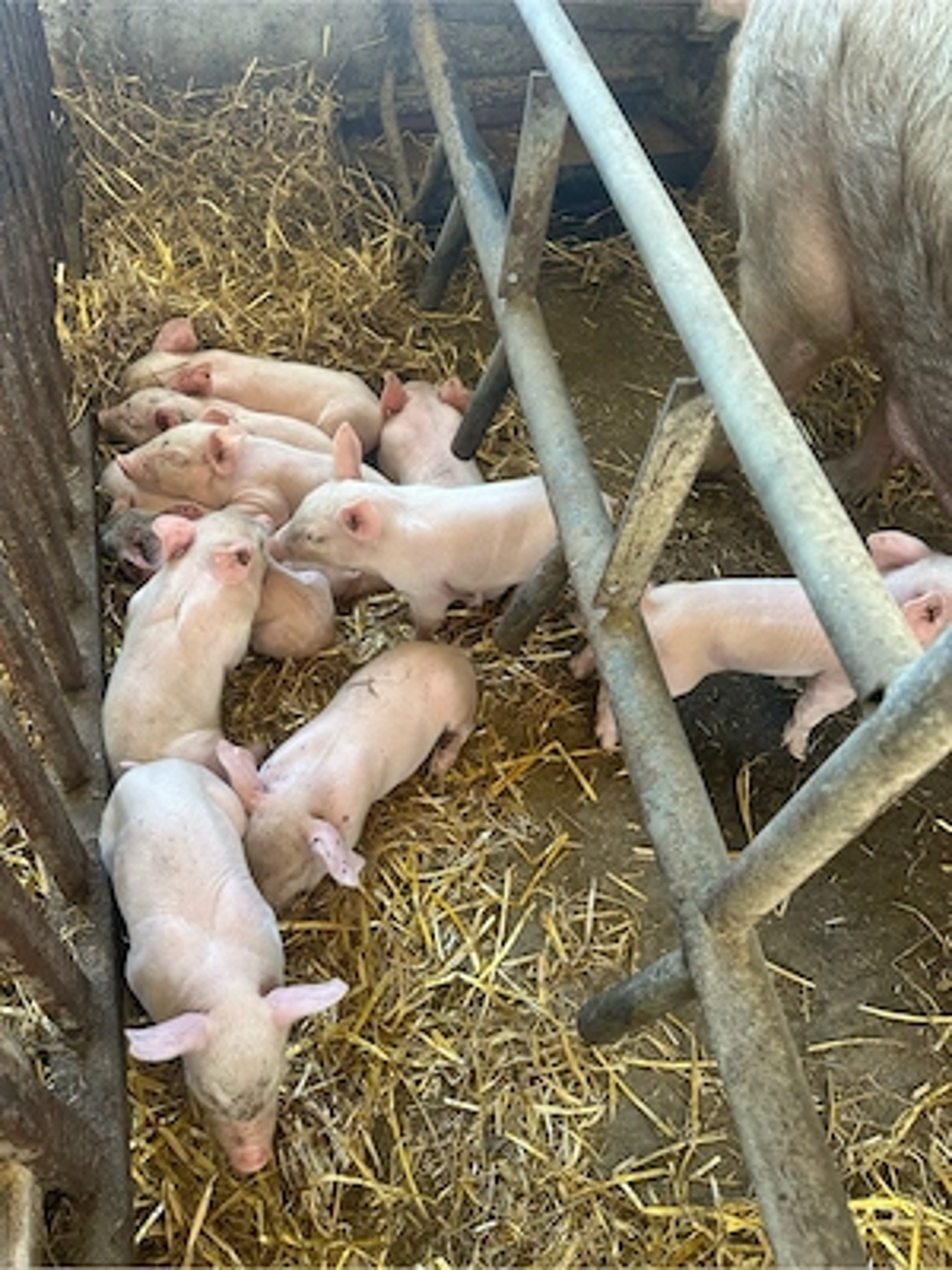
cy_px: 635
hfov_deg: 56.8
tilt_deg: -51.4
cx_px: 476
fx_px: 880
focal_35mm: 24
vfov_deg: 71.6
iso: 320
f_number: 1.78
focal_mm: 6.86
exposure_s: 1/60
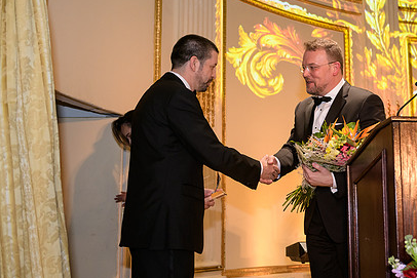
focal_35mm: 50
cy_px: 138
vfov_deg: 27.0
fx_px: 579
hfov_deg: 38.8
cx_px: 297
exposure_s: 1/160
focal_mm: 35
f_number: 3.2
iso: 1600
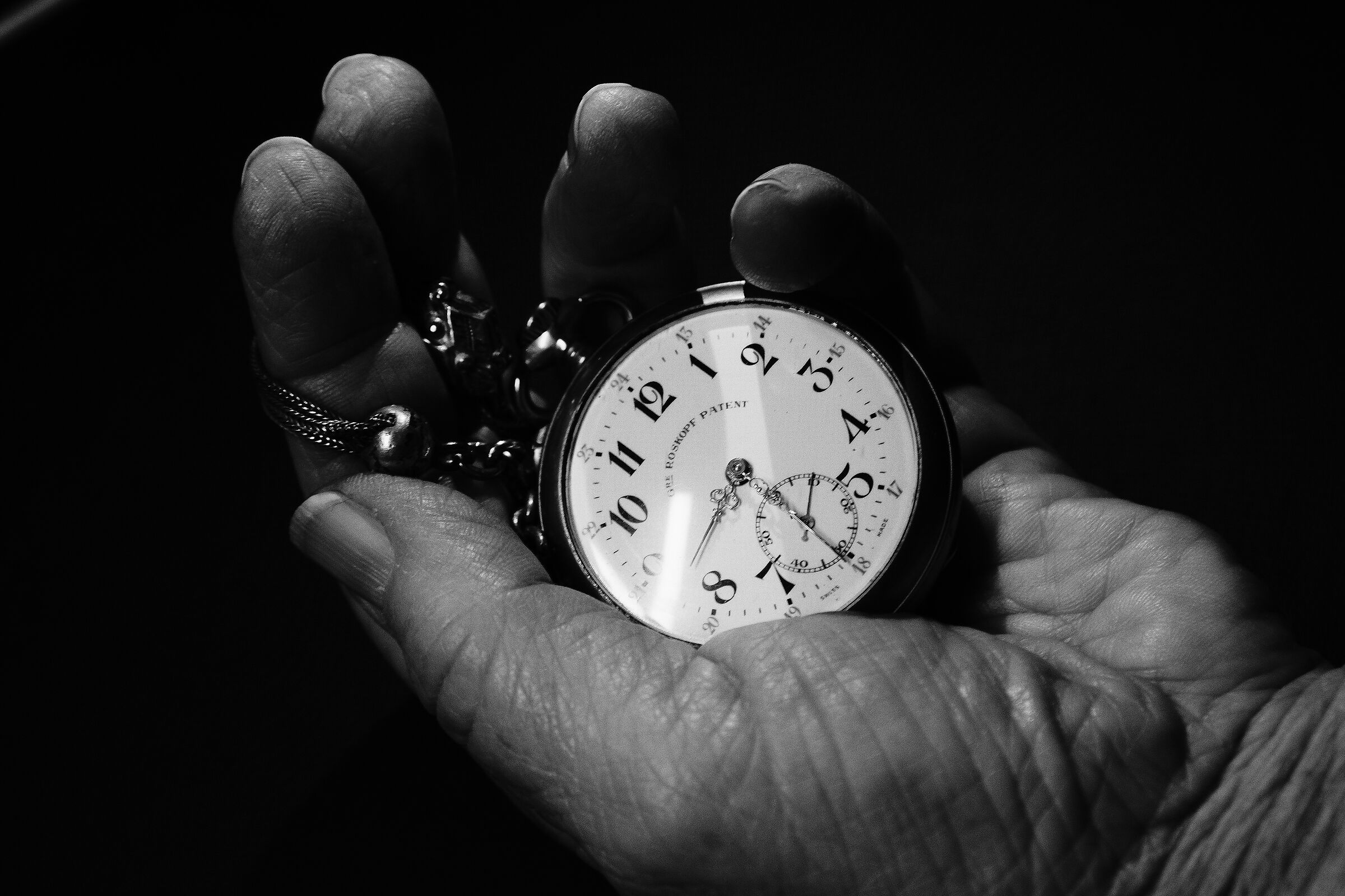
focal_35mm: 67
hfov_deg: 30.1
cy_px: 448
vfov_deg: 20.3
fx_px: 2503
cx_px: 672
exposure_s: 1/34
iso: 500
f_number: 6.4
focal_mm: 44.4
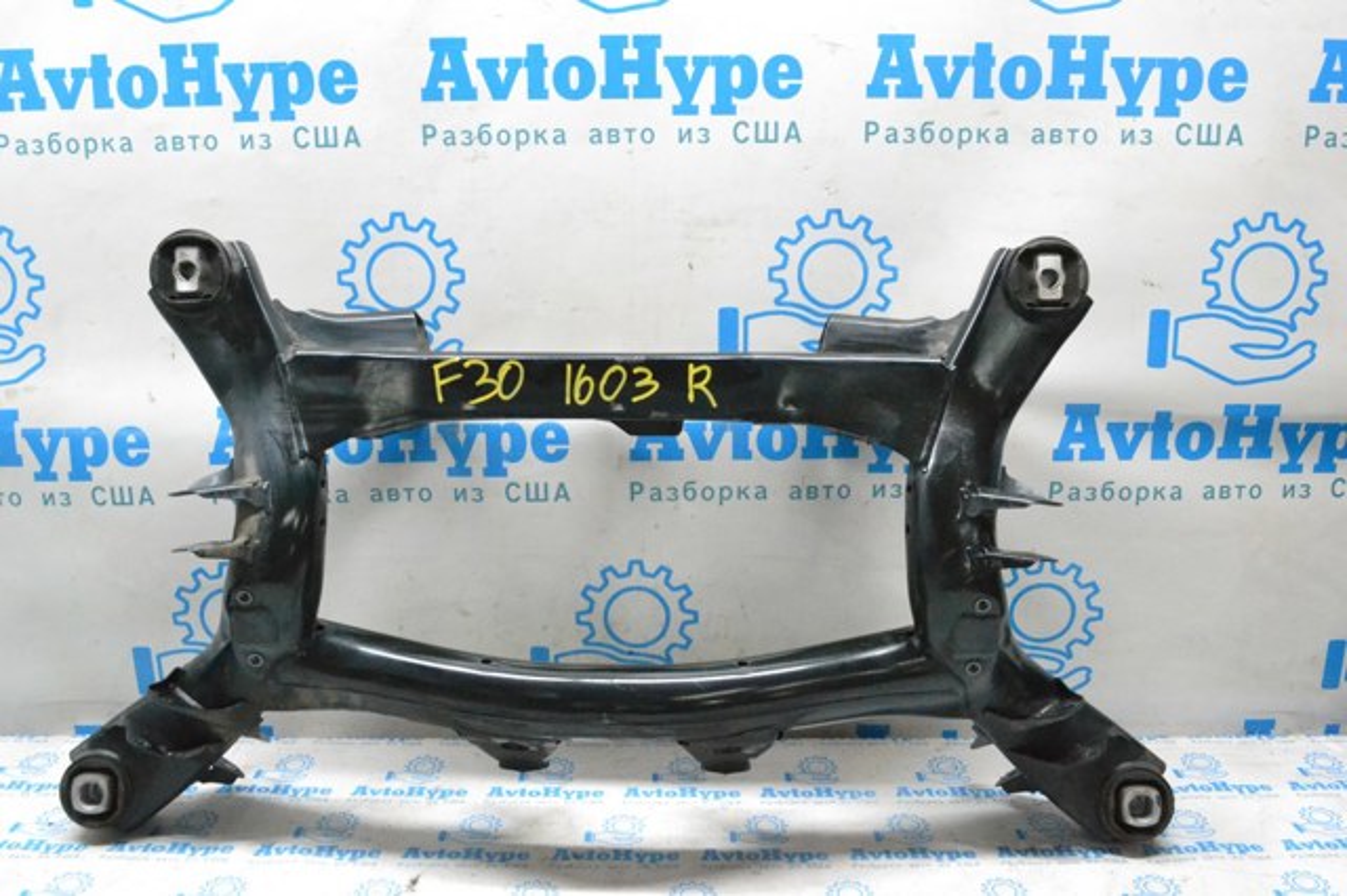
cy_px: 448
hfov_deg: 57.2
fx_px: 1234
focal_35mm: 33
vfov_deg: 39.9
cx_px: 674
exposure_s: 1/160
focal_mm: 22
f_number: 9
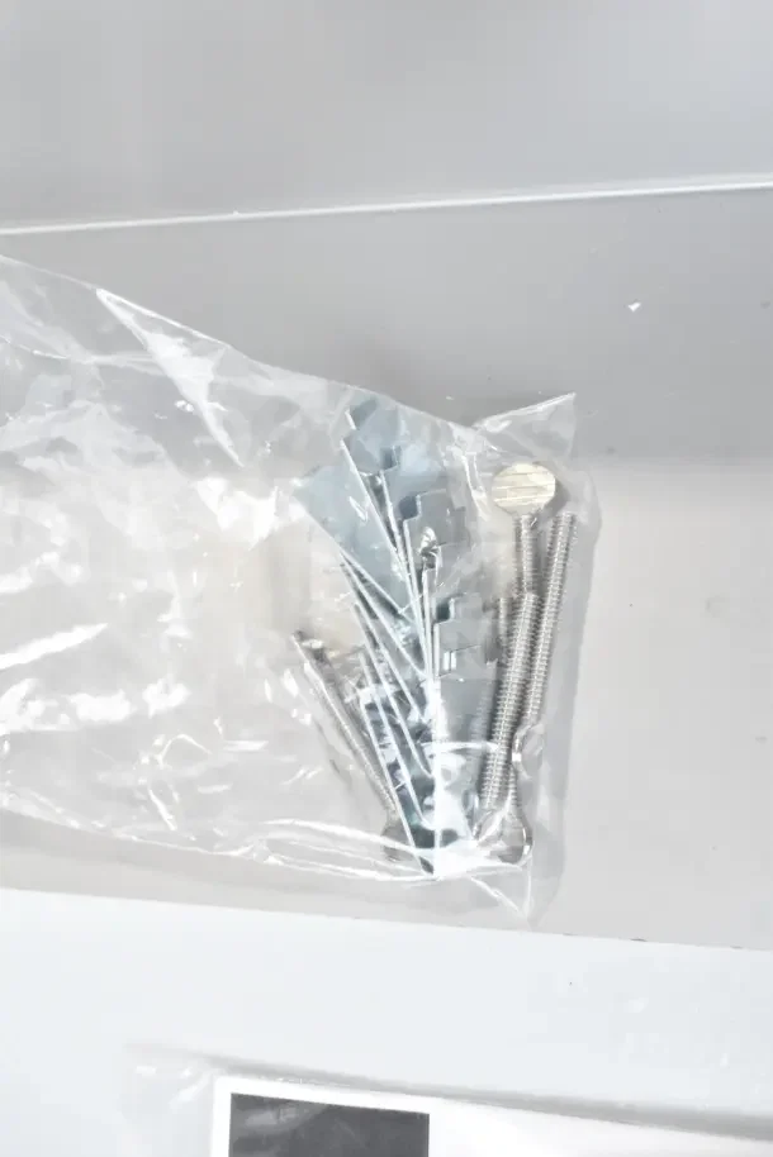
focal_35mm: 40
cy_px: 578
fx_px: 1303
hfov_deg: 33.0
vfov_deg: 47.9
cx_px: 386
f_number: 7.1
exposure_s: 1/200
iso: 1600
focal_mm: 27
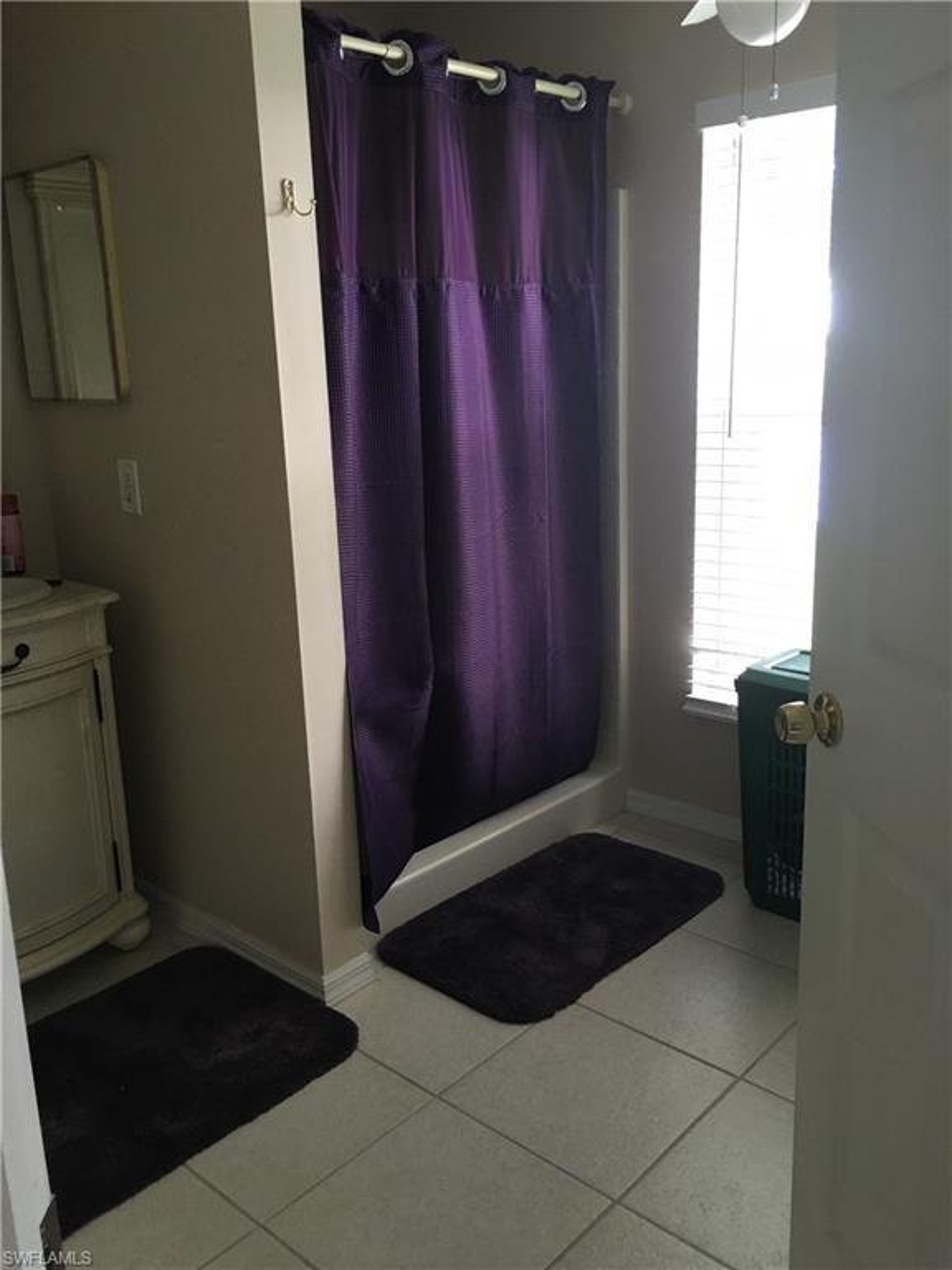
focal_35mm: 29
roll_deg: +2.1
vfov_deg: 61.7
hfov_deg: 48.2
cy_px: 635
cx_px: 476
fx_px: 1063
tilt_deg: -14.0
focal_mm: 4.15
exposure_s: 1/15
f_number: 2.2
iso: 50
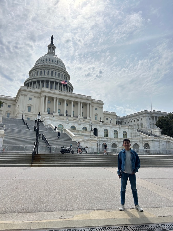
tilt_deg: +13.4
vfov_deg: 67.3
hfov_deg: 53.1
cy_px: 116
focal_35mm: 26
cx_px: 86
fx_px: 173
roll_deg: -1.7
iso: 50
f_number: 1.5
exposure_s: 1/16393
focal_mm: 5.7
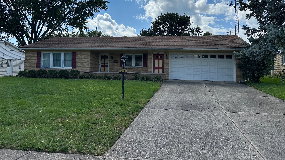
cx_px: 147
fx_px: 204
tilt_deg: +4.4
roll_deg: -1.7
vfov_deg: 42.3
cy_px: 54
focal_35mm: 27
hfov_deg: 69.8
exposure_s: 1/5848
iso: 80
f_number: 1.78
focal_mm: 6.86
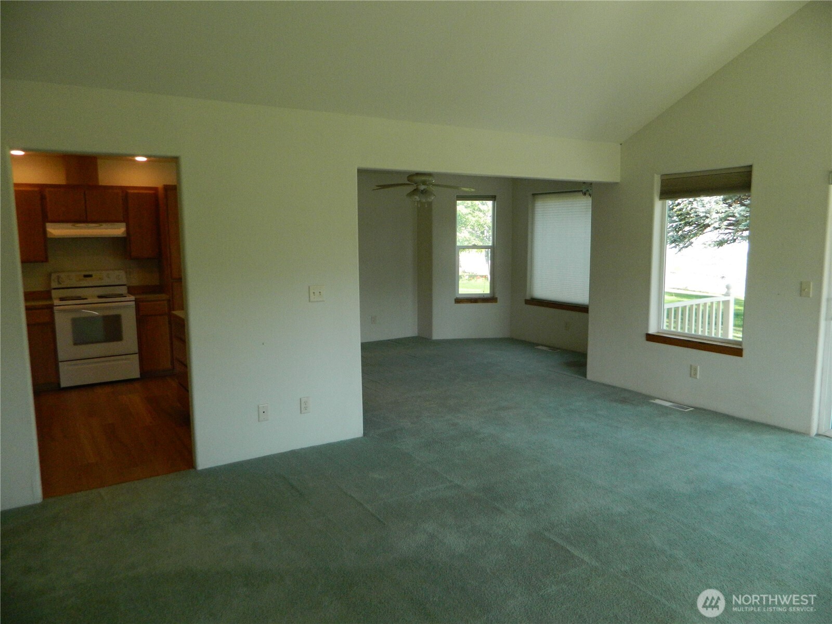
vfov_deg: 54.9
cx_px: 416
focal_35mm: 25
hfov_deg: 69.4
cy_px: 312
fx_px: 601
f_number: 3.1
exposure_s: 1/250
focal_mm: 4.5
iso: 280
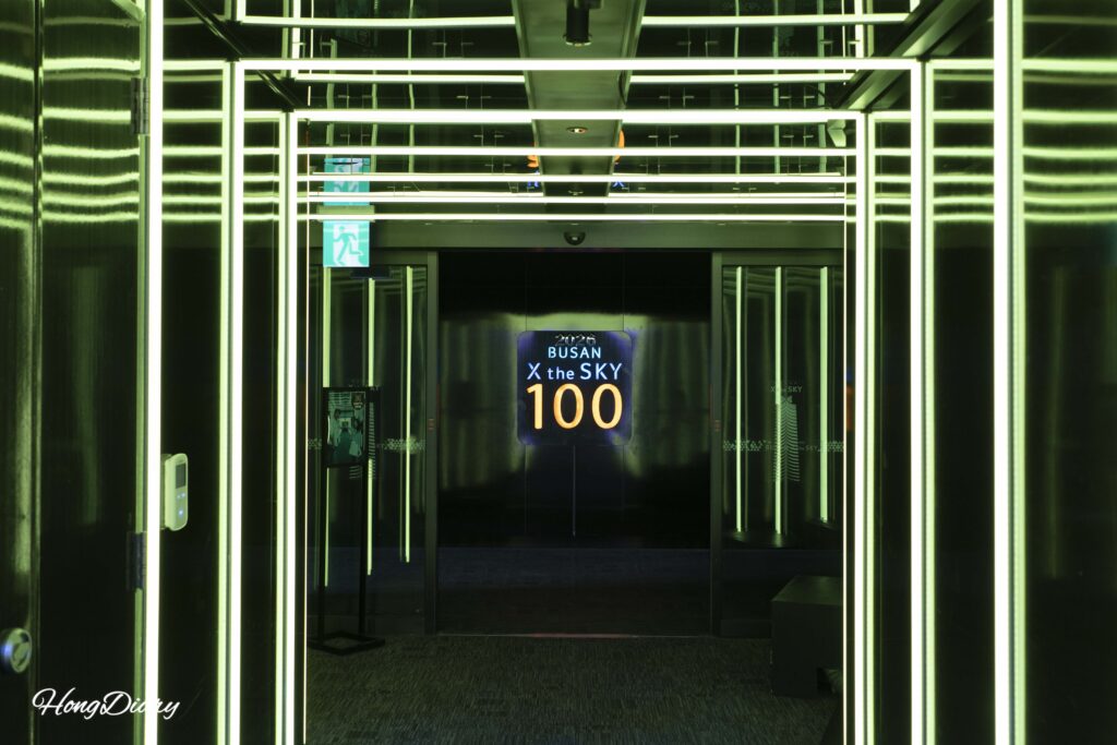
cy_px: 372
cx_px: 558
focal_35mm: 36
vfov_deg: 36.9
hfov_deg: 53.1
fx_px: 1117
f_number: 5
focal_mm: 36
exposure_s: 1/160
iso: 1000
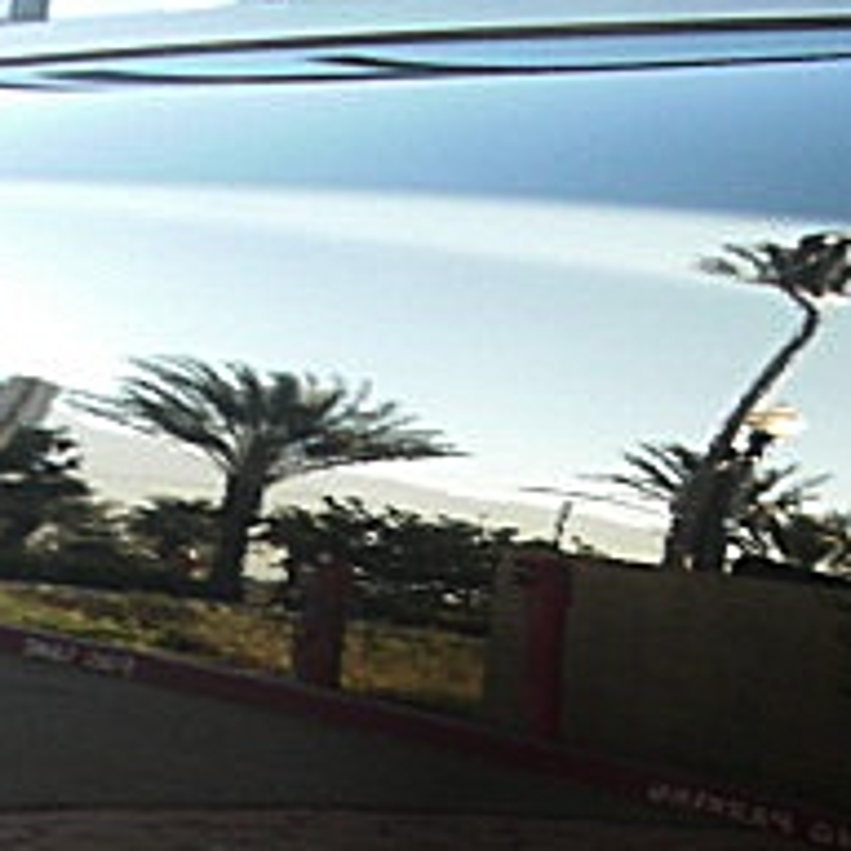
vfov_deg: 15.9
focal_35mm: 106
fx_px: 2948
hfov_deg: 16.4
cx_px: 235
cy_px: 962
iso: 100
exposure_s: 1/60
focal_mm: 6.3
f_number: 2.8
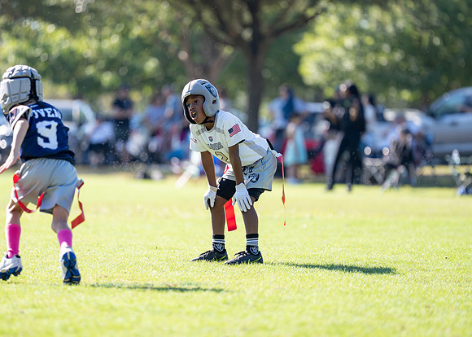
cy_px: 157
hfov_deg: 8.3
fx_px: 3267
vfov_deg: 5.9
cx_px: 230
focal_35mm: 244
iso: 250
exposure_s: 1/2000
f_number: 2.8
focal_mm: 200
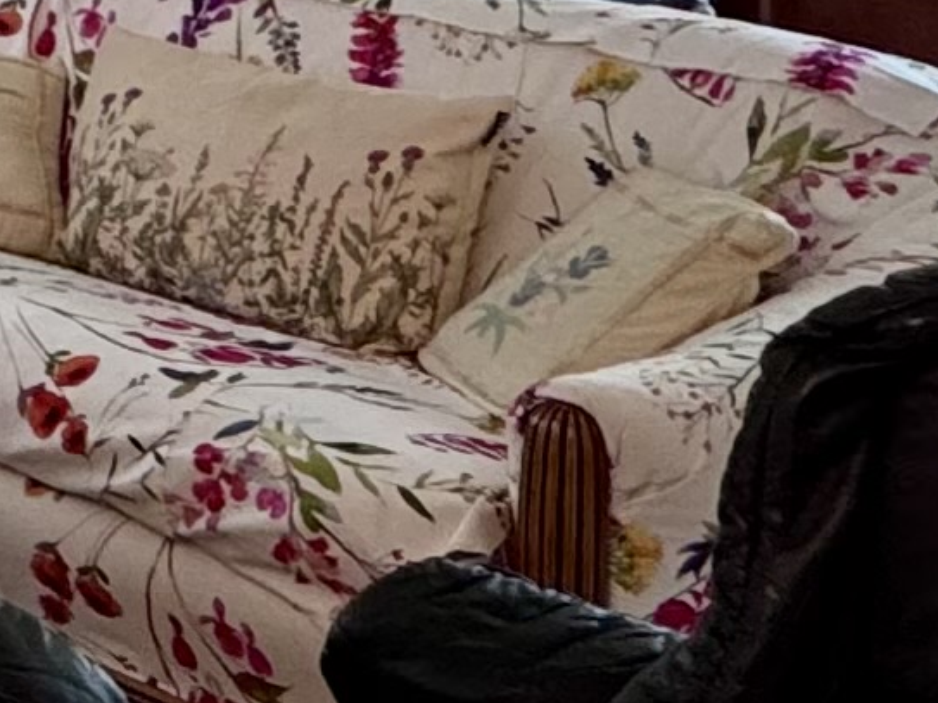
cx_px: -1171
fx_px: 2817
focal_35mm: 104
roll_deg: +0.5
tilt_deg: -0.3
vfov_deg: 13.3
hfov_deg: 14.2
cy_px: -389
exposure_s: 1/50
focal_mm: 2.22
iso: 200
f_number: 2.2
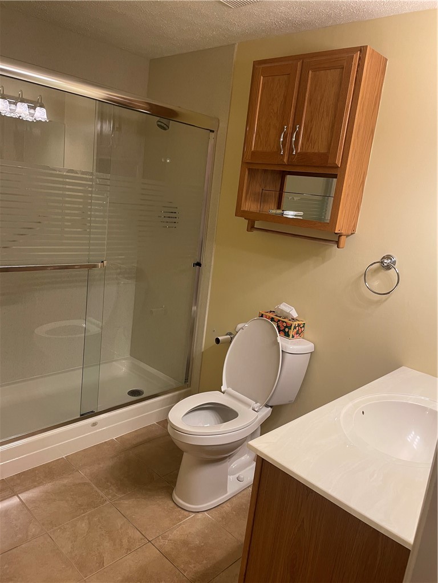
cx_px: 219
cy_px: 292
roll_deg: -6.2
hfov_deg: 53.1
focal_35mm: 26
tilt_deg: -12.2
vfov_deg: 67.3
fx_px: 439
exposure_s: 1/60
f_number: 1.6
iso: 80
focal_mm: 4.2
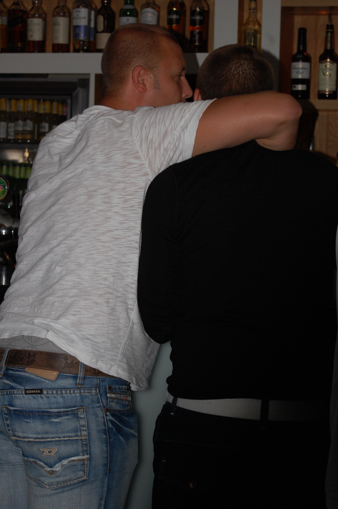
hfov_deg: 16.5
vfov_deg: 24.6
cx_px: 169
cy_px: 254
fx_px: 1164
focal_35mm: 82
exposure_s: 1/60
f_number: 5.6
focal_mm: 55
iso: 400
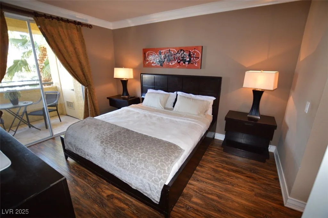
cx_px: 164
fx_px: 136
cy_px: 109
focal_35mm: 15
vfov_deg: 77.2
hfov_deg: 100.5
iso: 560
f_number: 3.5
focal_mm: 10
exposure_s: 1/60
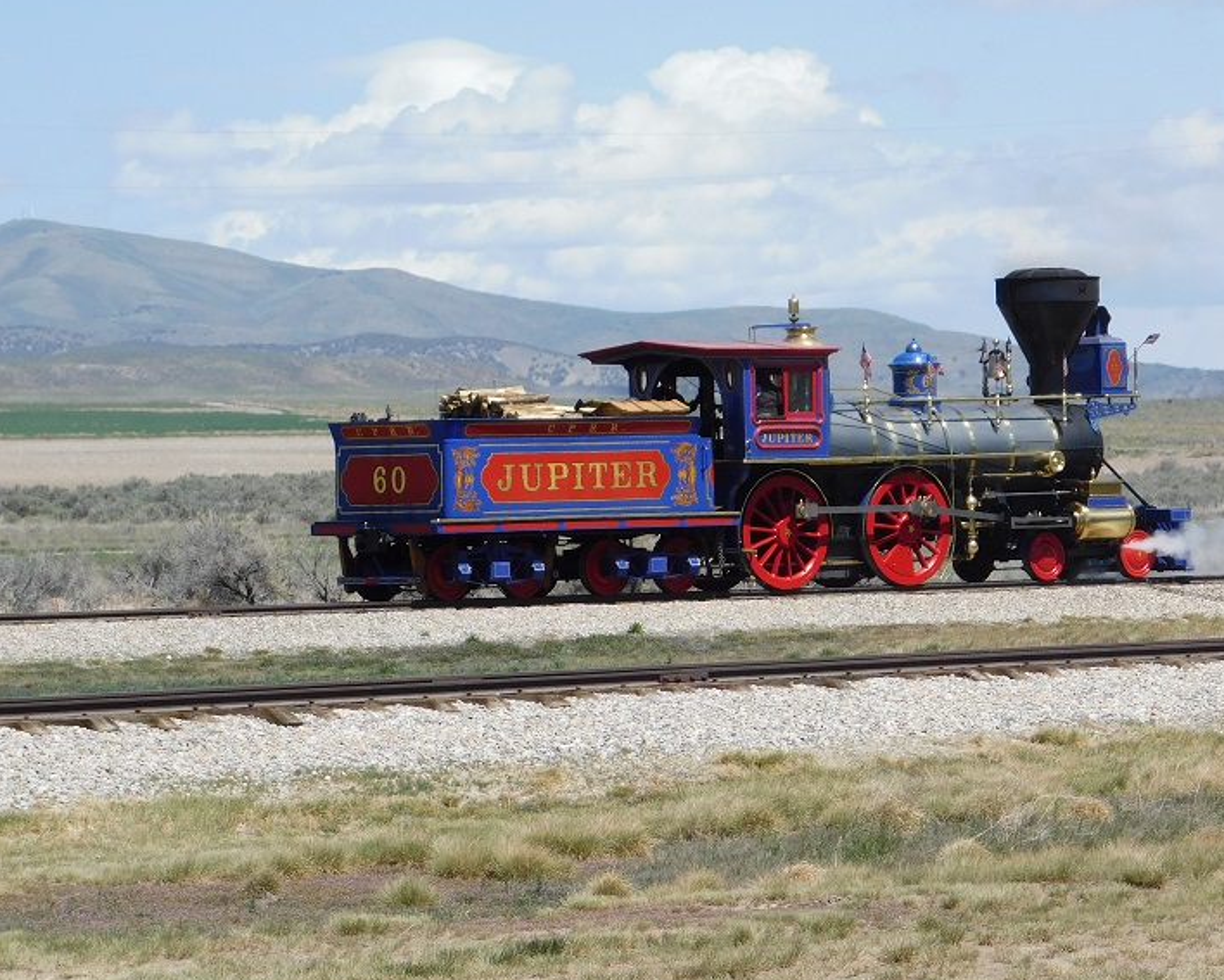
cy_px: 550
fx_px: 7828
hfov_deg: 8.9
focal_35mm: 216
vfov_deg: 7.2
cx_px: 738
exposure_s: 1/640
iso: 125
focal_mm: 30.1
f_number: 5.3
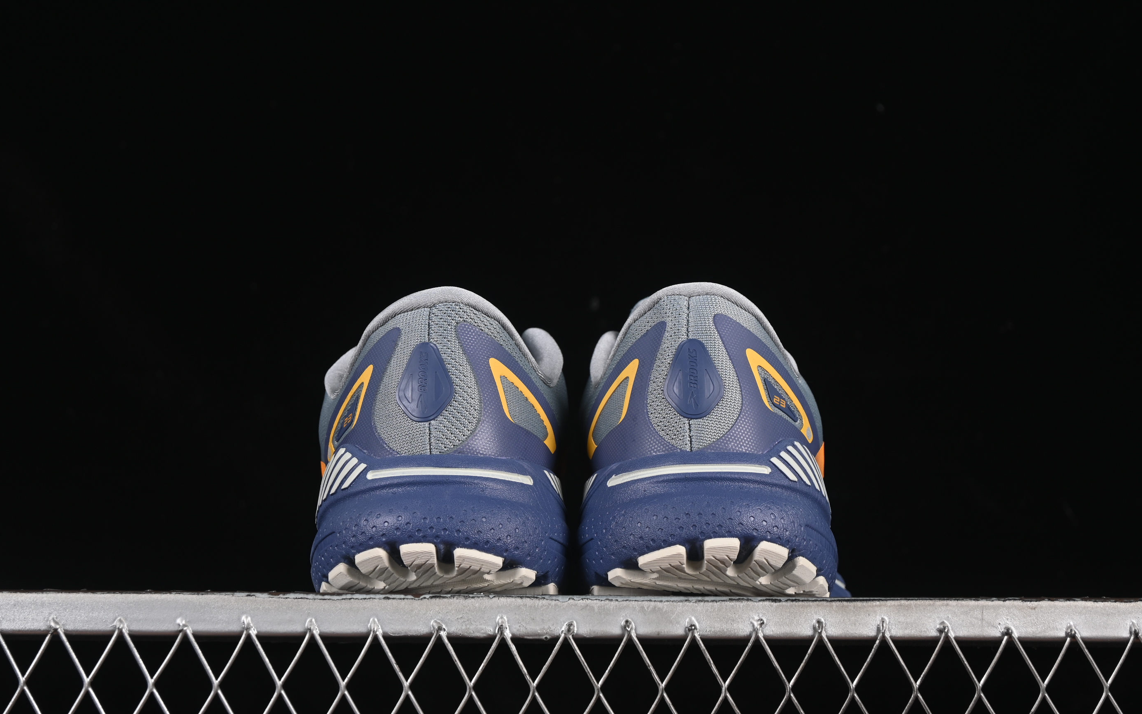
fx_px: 2396
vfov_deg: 16.9
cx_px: 568
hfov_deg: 26.8
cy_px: 354
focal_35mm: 77
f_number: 7.1
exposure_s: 1/80
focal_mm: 50
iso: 160
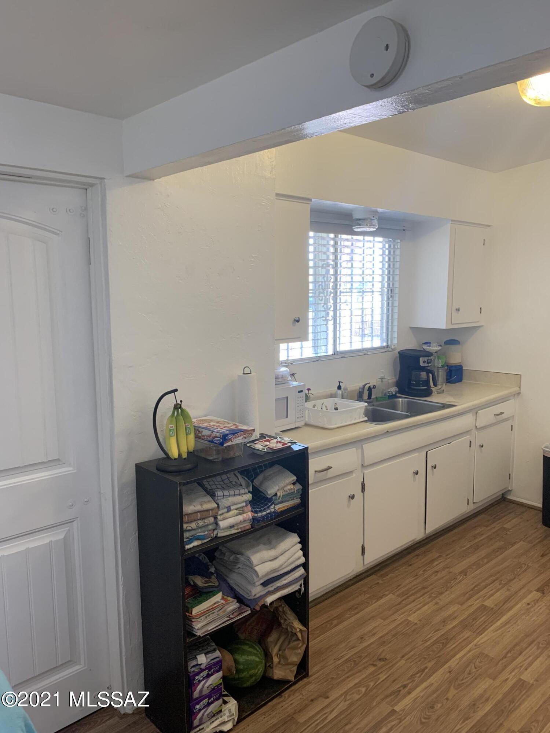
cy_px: 366
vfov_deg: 67.3
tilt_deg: -5.5
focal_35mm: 26
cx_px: 275
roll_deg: +0.3
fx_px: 551
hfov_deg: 53.1
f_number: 1.8
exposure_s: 1/60
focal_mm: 4.25
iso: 80
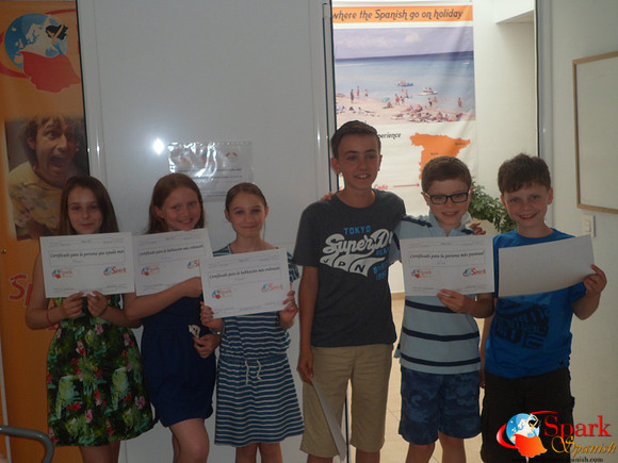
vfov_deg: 34.3
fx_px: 750
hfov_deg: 44.8
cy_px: 232
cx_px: 309
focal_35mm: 42
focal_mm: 7.8
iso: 100
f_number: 4.2
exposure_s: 1/60
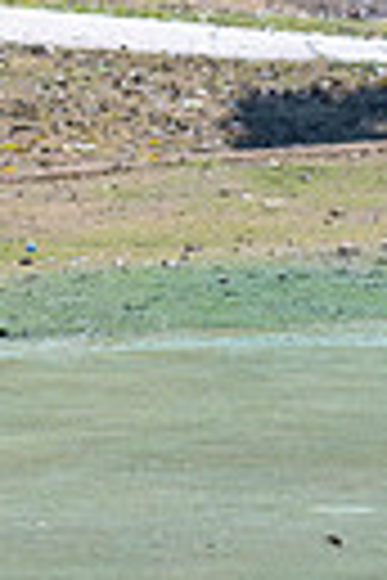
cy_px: 171
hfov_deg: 1.2
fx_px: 17768
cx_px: -274
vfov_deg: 1.9
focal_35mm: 1102
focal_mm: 210
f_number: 5.6
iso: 400
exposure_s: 1/1250
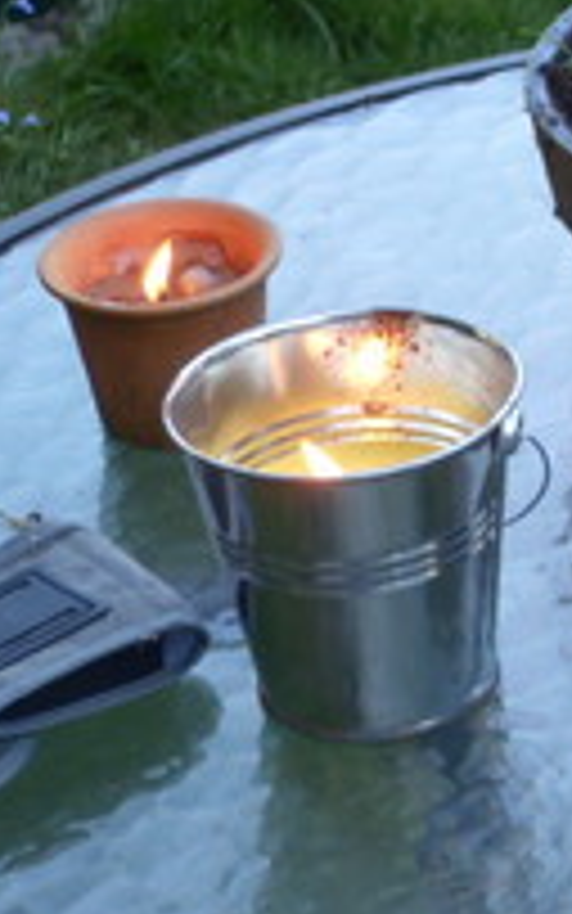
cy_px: 657
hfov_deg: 9.1
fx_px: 3489
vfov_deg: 14.9
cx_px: 901
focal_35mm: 140
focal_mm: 10.1
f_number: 3.7
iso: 160
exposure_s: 1/60
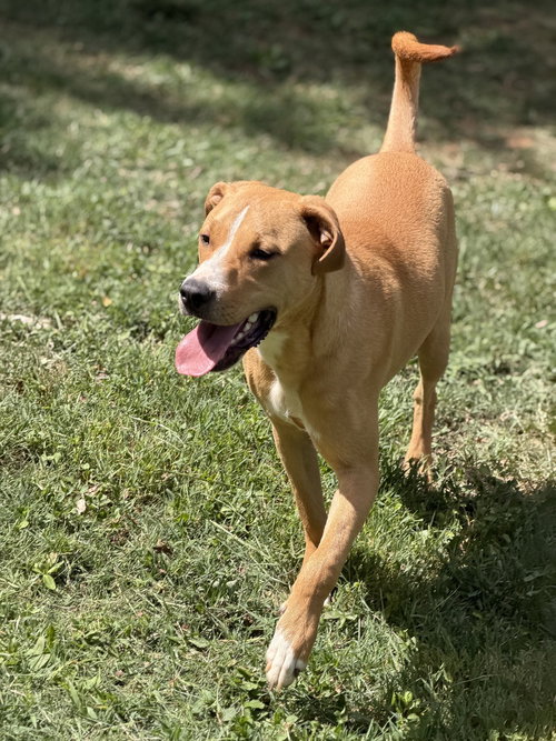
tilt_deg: -20.2
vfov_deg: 19.6
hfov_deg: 14.8
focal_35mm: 100
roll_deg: -4.3
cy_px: 370
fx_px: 2142
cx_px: 278
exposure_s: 1/506
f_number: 2.8
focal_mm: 16.89
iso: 50
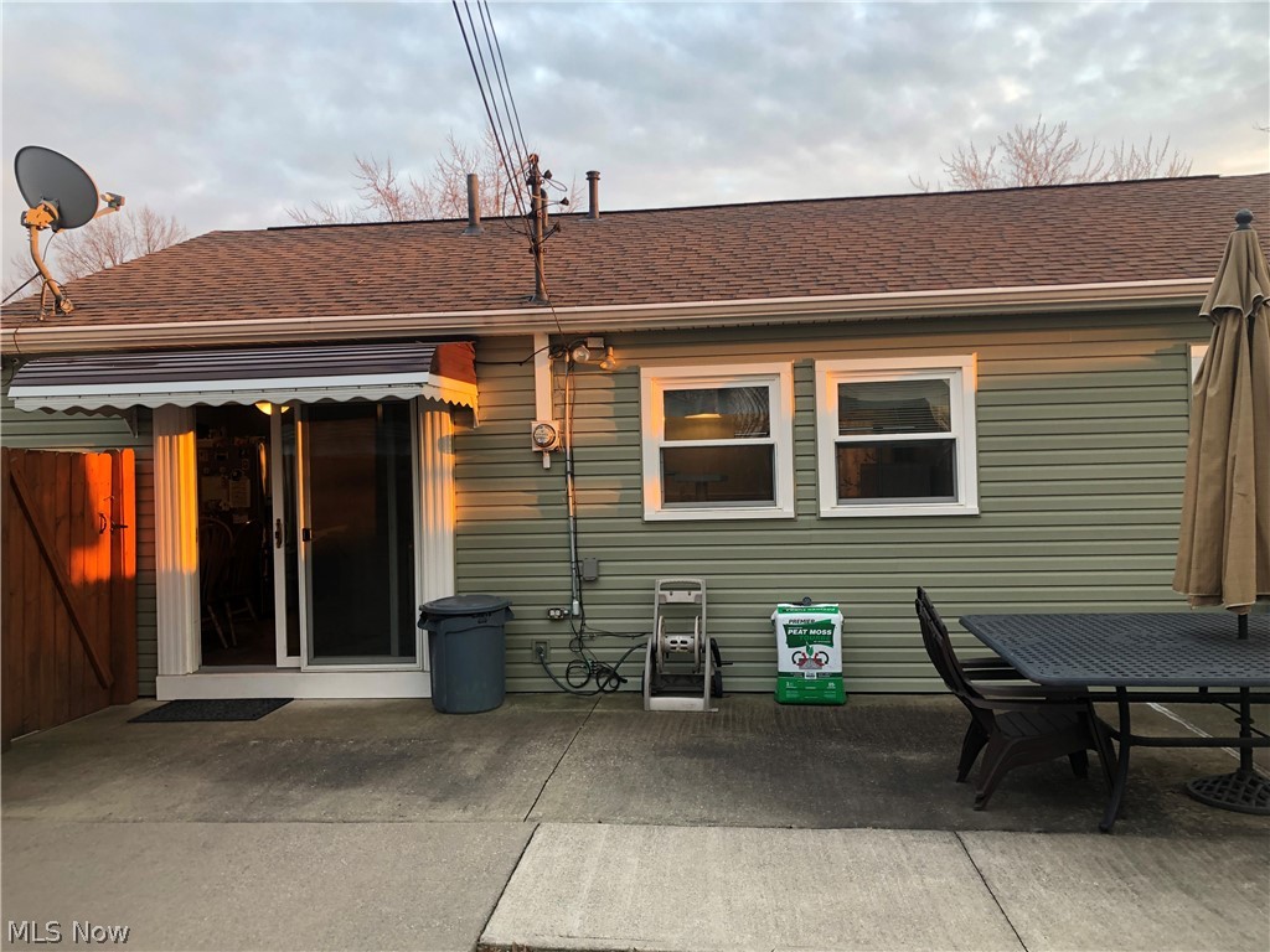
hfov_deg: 63.4
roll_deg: +1.1
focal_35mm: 28
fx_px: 1027
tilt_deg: -0.1
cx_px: 635
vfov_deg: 49.7
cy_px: 476
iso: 64
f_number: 1.8
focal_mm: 3.99
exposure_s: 1/120
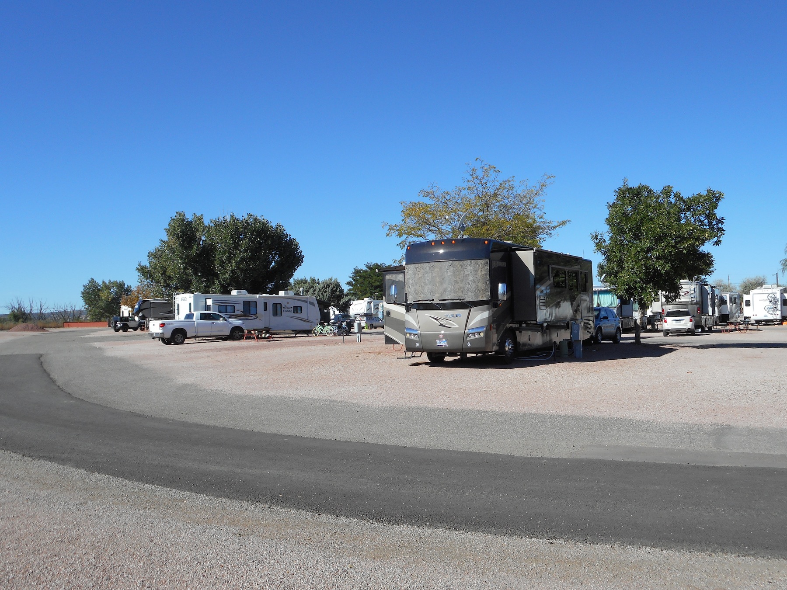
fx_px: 773
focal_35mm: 34
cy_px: 295
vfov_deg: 41.8
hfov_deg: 54.0
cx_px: 394
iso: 80
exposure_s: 1/640
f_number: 4.2
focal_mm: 6
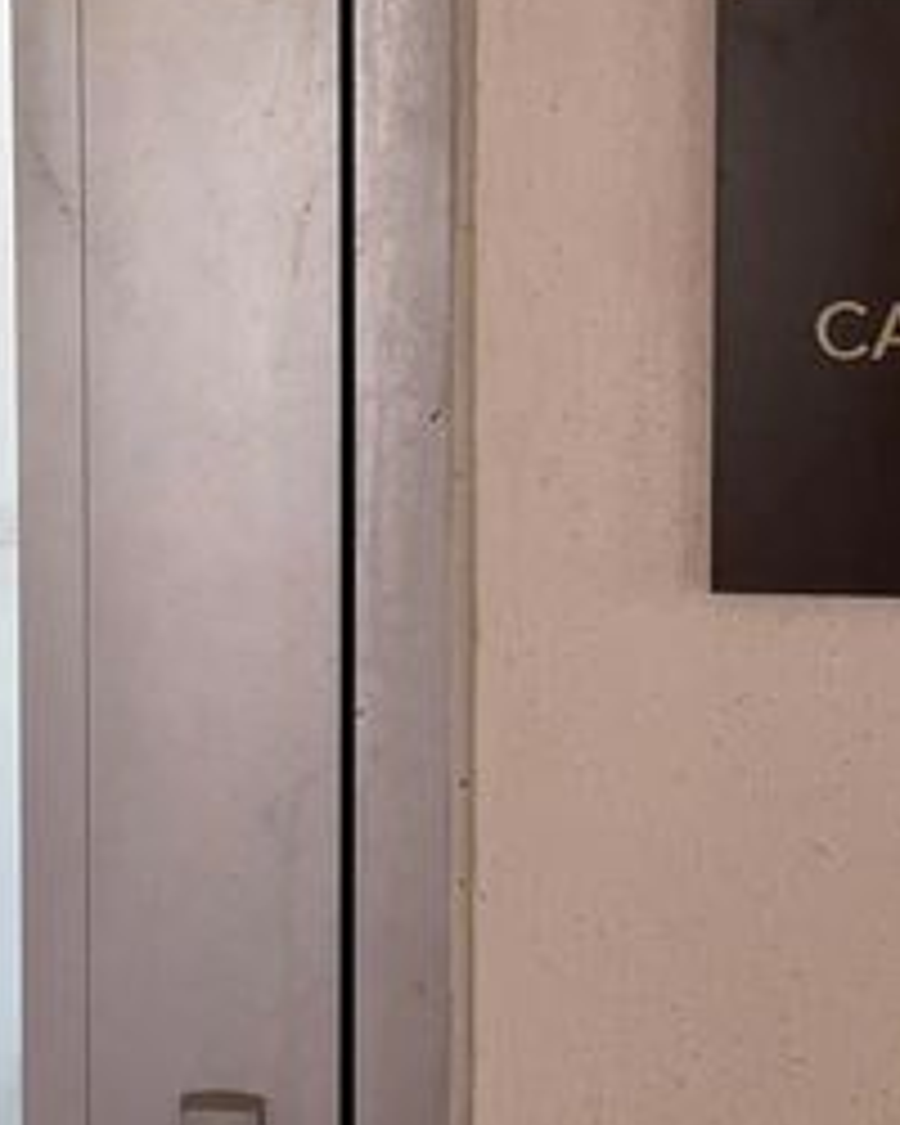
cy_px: 369
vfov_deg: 28.9
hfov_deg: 23.5
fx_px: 2164
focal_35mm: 65
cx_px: 490
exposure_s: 1/120
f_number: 1.6
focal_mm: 4.2
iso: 100
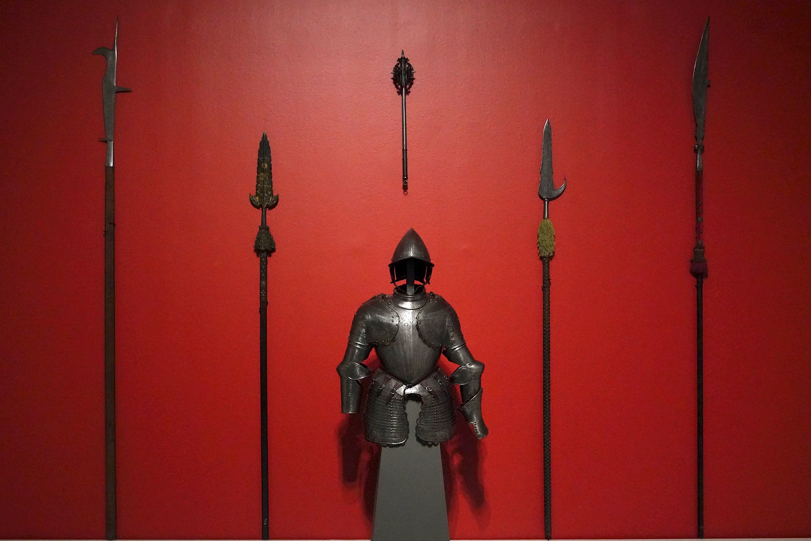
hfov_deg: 63.7
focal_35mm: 29
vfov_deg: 45.0
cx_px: 406
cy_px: 270
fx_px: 653
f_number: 5.6
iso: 8000
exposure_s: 1/100
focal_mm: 29
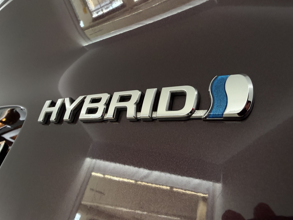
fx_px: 220
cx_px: 145
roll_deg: -5.2
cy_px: 107
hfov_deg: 67.3
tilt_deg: +16.7
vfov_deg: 53.1
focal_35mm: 26
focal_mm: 2.22
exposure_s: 1/100
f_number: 2.2
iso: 250
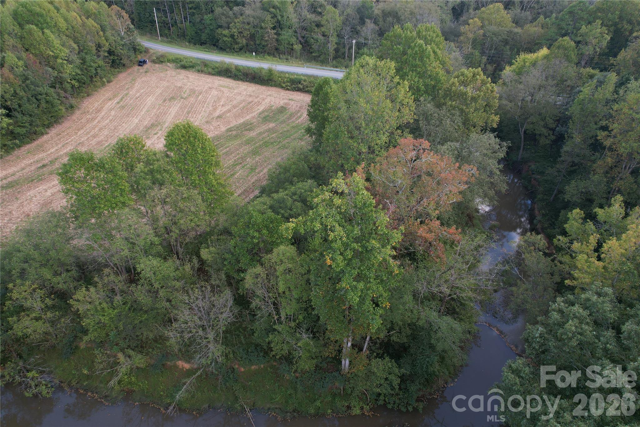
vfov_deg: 57.2
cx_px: 320
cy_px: 214
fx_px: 391
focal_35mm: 22
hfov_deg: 78.6
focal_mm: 8.38
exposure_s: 1/320
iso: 100
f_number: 2.8
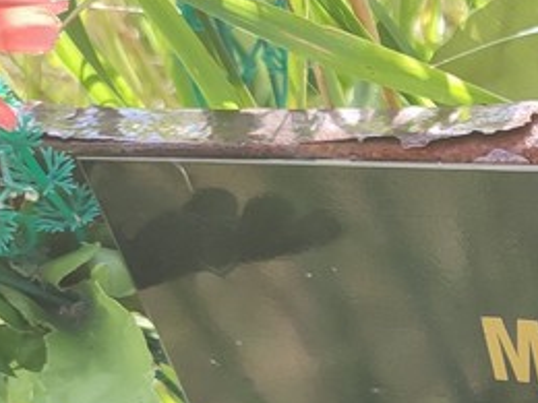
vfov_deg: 18.5
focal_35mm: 77
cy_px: 422
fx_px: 1197
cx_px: 706
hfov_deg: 22.6
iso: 50
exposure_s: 1/155
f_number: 1.9
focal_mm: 6.04
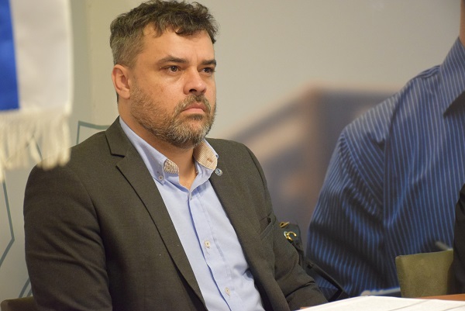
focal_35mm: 93
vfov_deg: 14.7
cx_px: 232
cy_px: 156
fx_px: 1202
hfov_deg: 21.9
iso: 3600
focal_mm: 62
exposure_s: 1/60
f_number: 5
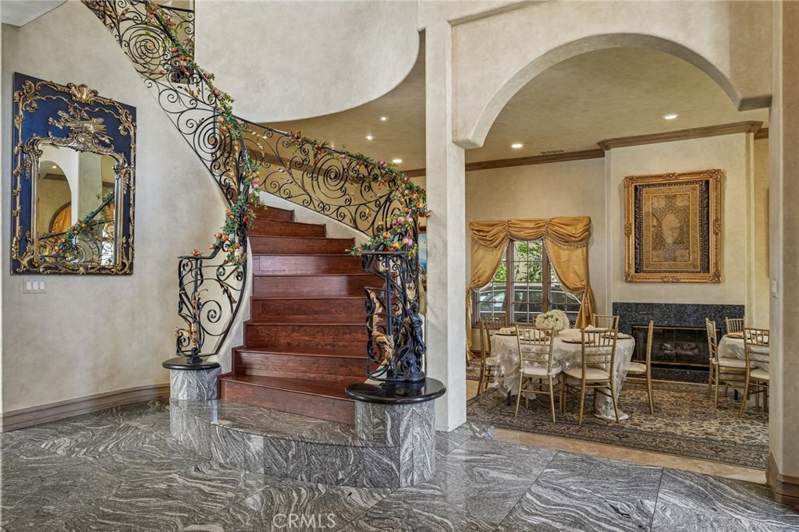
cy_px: 266
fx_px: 488
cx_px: 400
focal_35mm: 22
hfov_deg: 78.6
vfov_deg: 57.2
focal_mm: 22
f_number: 8
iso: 1000
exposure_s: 1/25
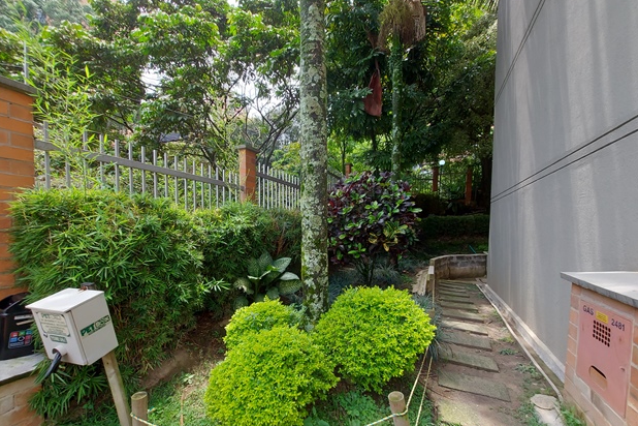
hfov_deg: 104.2
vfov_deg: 80.8
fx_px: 248
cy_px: 241
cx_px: 313
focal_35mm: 14
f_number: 2.2
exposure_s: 1/174
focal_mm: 1.74
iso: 50
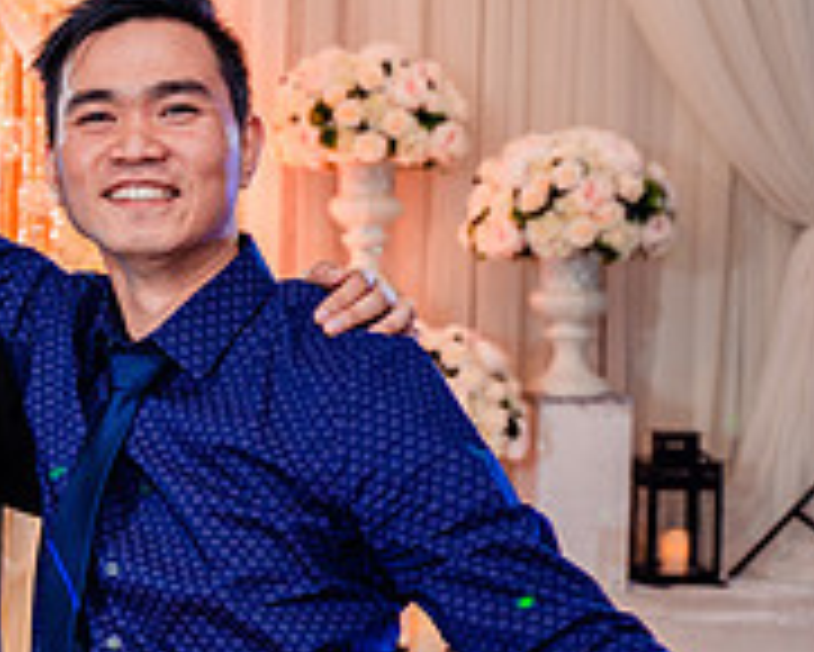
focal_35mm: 84
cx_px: -292
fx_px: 2025
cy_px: 384
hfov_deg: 20.4
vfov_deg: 18.3
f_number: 3.5
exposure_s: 1/160
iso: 1000
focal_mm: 28
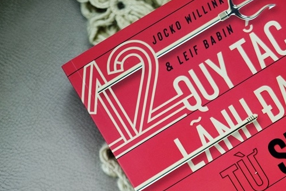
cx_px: 270
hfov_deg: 27.5
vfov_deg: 19.2
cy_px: 157
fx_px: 556
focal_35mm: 70
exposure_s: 1/30
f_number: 1.4
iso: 100
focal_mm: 23
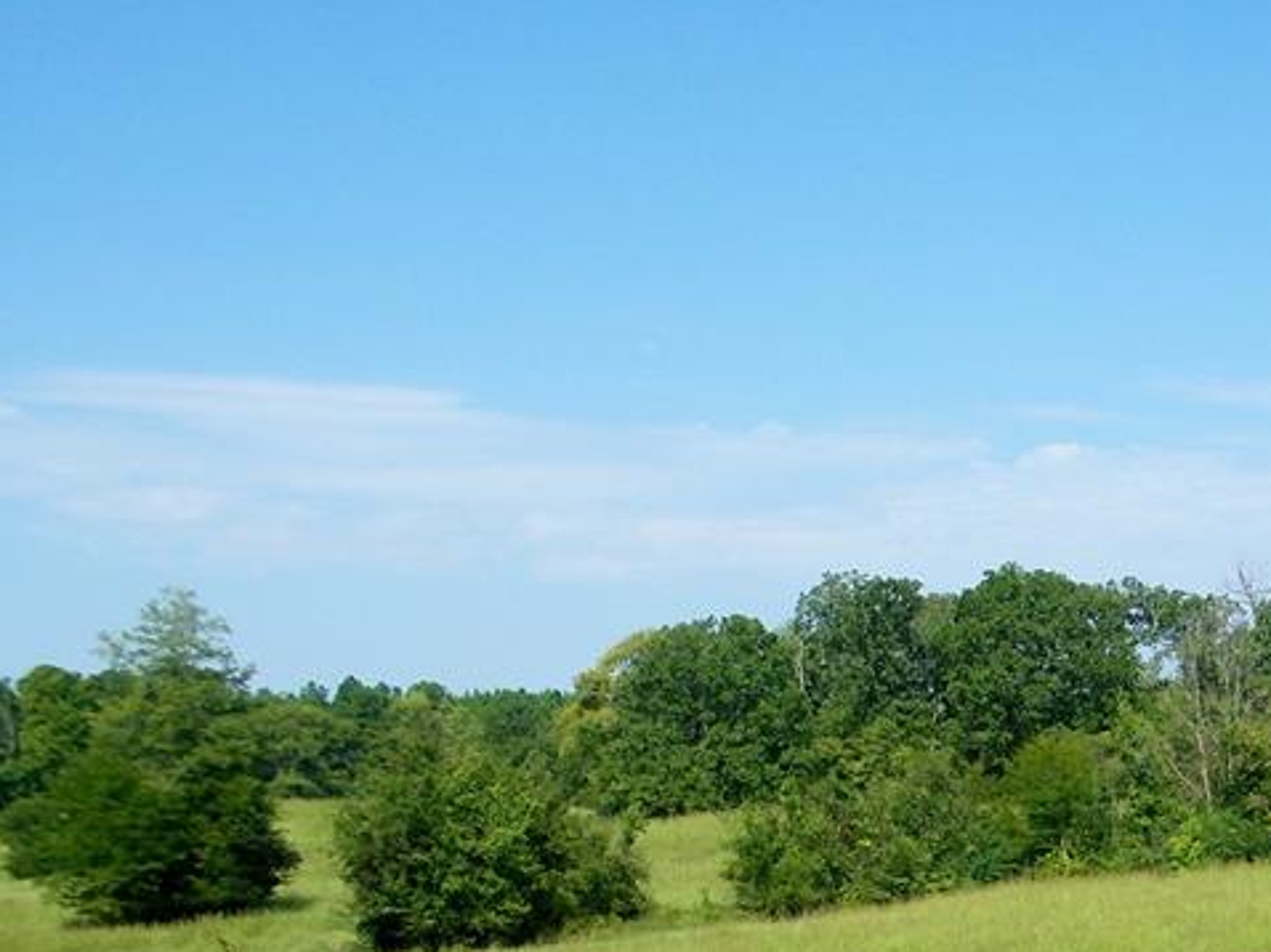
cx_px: 1183
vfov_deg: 23.5
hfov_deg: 30.5
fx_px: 2202
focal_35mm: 60
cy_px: 923
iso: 80
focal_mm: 5
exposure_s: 1/200
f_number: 7
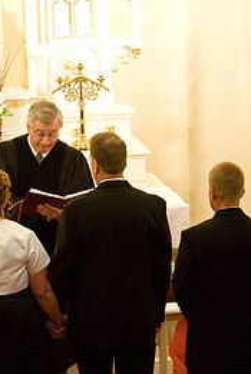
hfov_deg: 5.7
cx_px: 49
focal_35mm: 241
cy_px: 278
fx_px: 2510
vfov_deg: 8.5
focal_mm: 140
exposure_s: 1/100
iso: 5000
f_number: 6.3
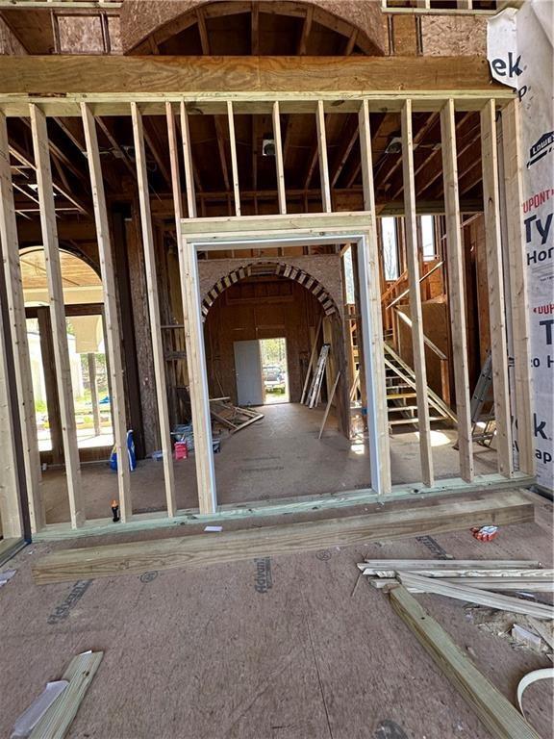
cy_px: 370
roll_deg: +3.0
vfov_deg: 102.1
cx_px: 277
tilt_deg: -1.7
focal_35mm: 14
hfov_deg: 85.7
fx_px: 299
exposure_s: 1/99
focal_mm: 2.22
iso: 64
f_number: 2.2
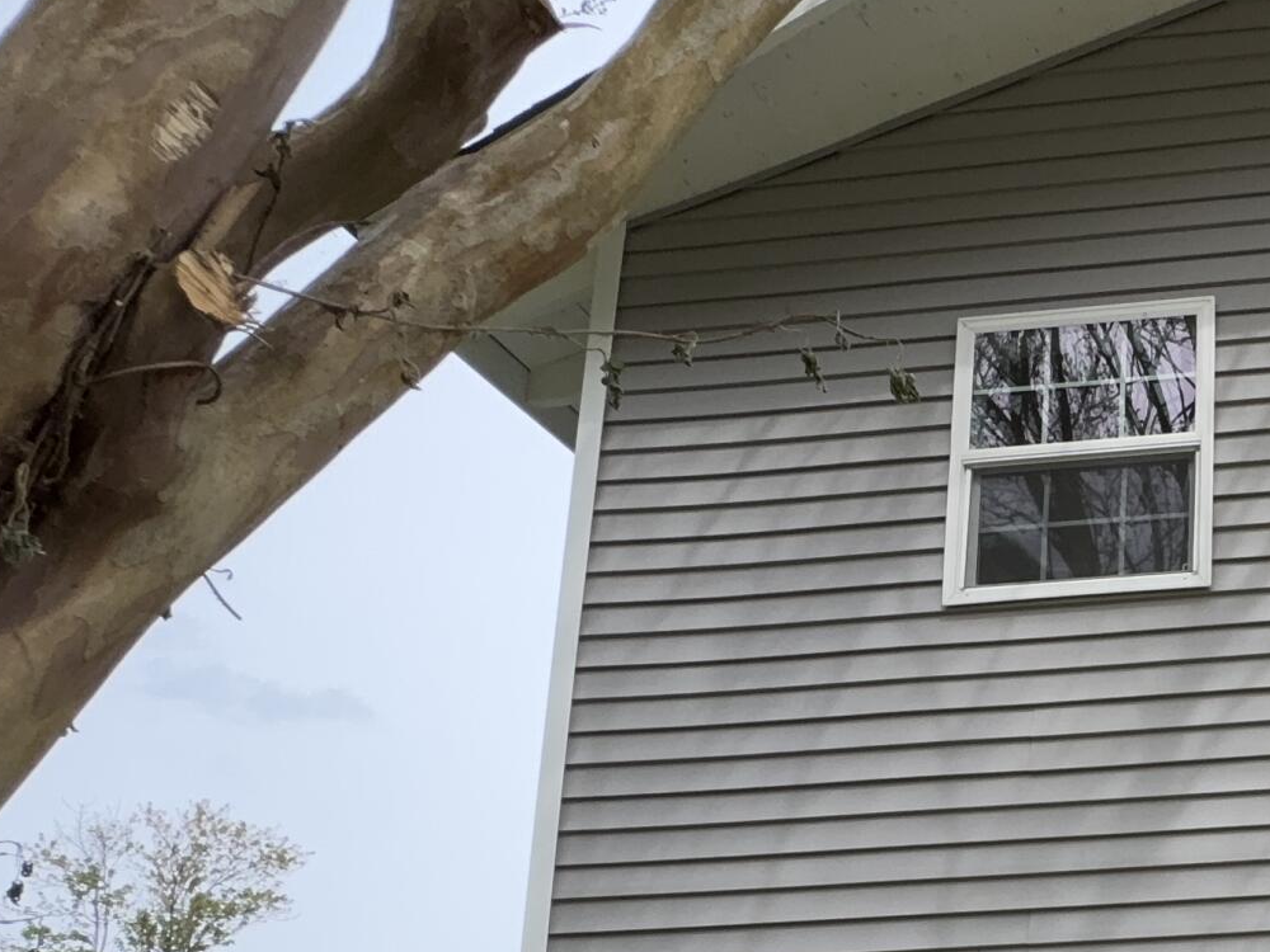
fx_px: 1541
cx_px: 1542
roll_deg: +1.5
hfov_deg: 35.0
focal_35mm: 42
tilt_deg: +11.8
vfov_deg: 30.4
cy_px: 1070
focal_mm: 2.22
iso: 40
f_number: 2.2
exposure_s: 1/840
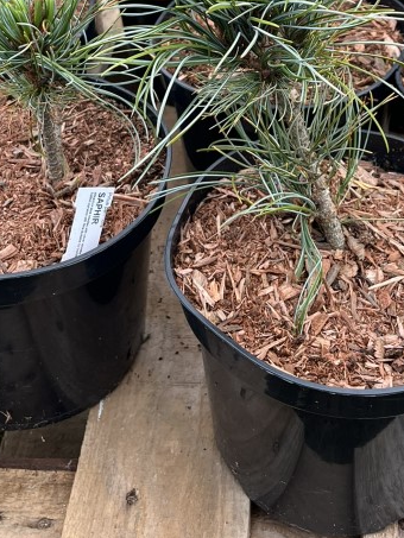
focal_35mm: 62
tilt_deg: -30.2
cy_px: 25
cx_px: 257
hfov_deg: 23.6
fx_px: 964
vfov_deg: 29.5
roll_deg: -0.9
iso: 50
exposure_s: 1/407
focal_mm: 5.1
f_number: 1.6
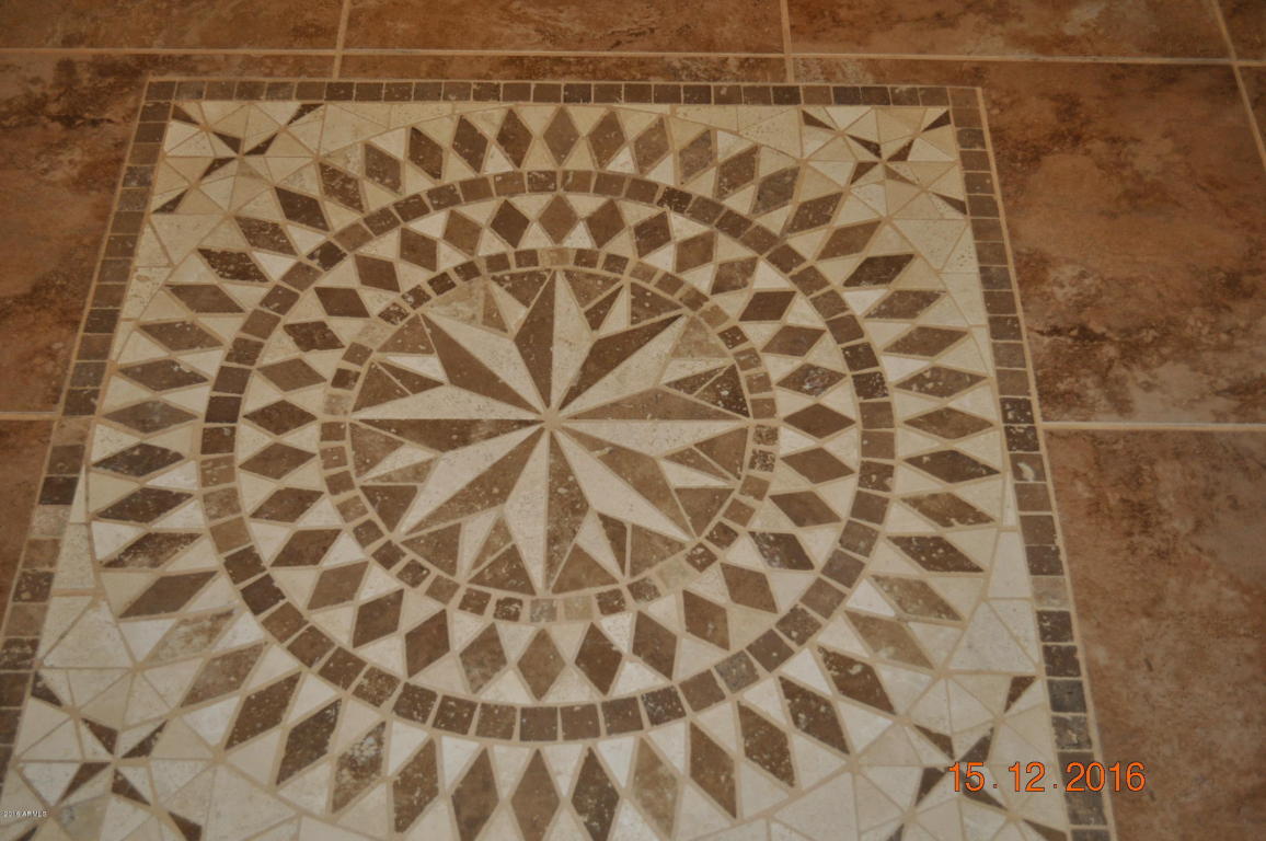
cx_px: 633
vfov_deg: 30.8
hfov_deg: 45.0
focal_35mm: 44
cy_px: 420
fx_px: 1528
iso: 800
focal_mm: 29
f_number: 4.5
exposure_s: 1/60
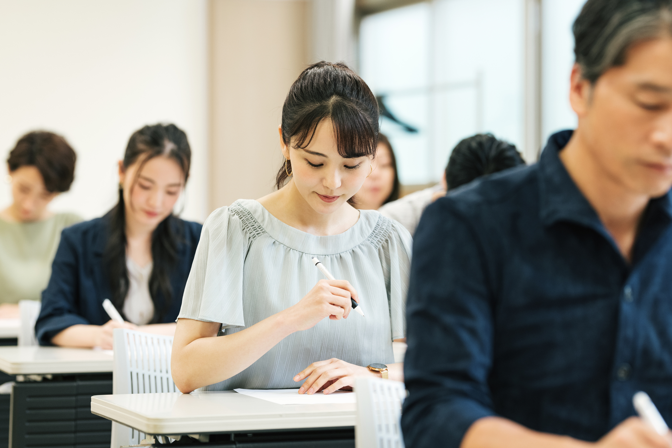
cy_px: 224
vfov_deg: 13.0
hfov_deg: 19.5
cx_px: 336
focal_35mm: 105
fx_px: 1960
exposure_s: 1/160
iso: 800
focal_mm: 105
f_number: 2.8
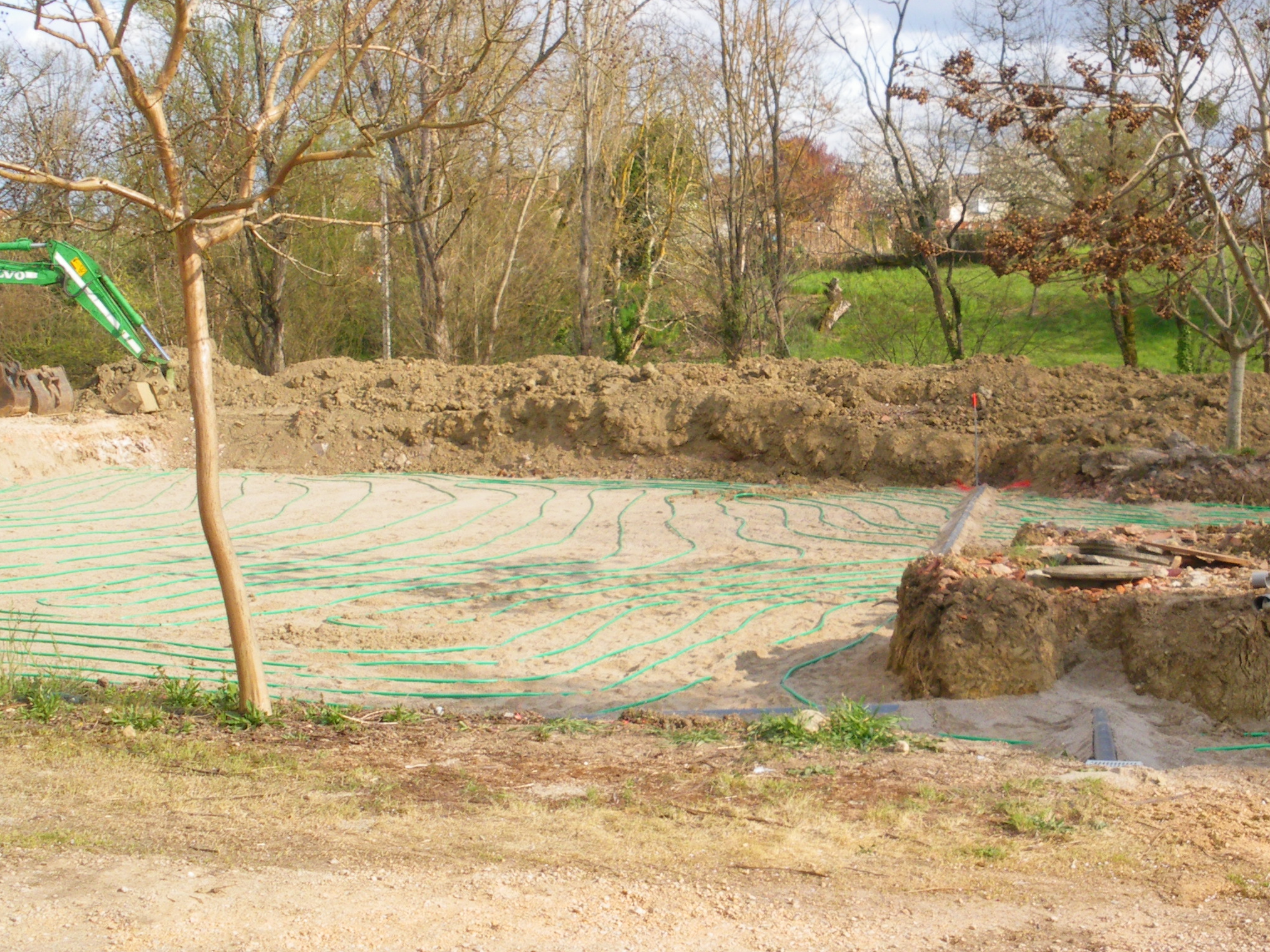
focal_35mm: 58
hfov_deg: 32.9
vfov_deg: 25.2
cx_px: 881
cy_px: 400
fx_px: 2128
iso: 100
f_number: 5.4
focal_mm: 6.3
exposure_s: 1/160
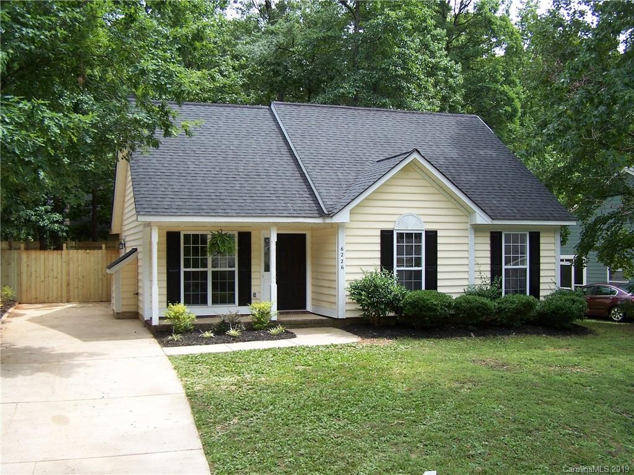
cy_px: 238
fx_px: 696
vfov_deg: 37.7
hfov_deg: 49.0
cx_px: 317
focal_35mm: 38
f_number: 2.8
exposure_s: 1/350
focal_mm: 6.3
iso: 80
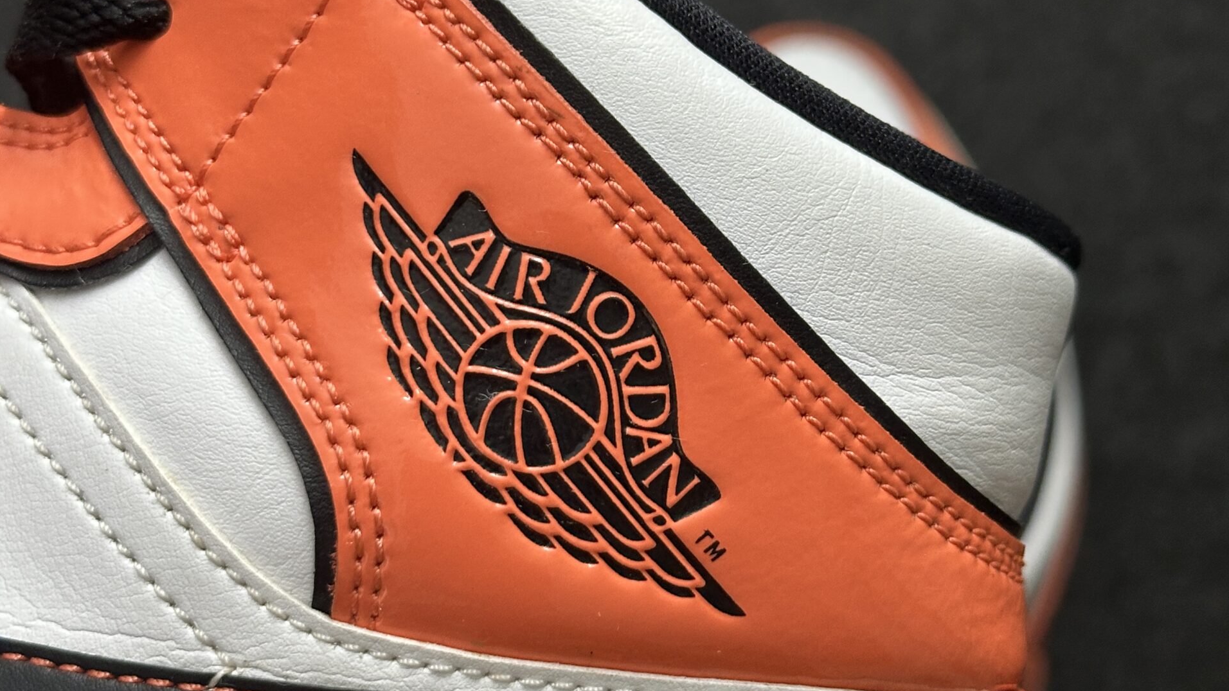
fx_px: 2281
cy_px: 384
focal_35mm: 70
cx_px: 616
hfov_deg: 30.1
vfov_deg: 17.2
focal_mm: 6.86
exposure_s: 1/36
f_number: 1.78
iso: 200
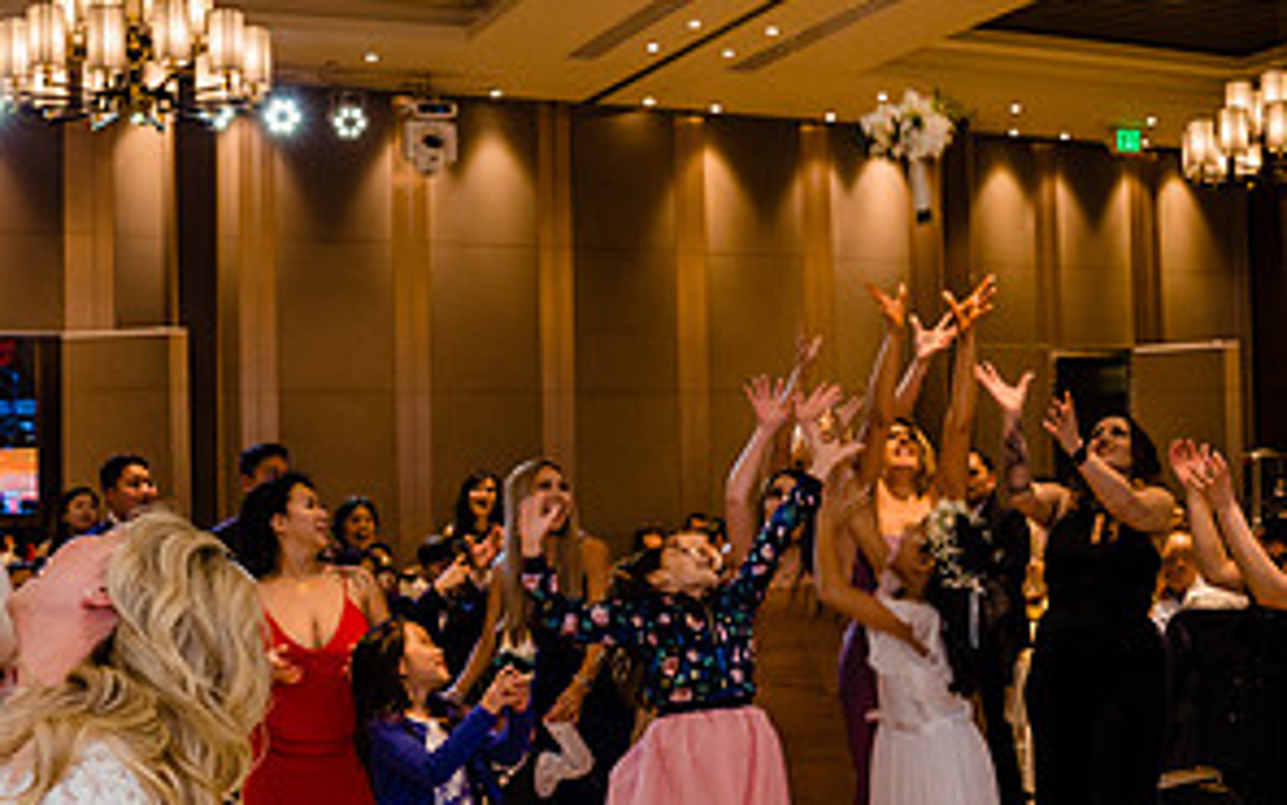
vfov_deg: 26.9
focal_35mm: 48
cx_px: 574
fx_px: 1684
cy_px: 450
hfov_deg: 41.8
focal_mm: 24
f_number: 4
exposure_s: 1/160
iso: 1000
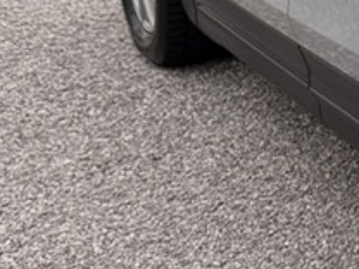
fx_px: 1535
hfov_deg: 10.8
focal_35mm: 148
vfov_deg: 9.9
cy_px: -53
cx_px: 930
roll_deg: +0.6
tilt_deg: -14.6
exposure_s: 1/3425
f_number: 1.78
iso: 125
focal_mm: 6.76
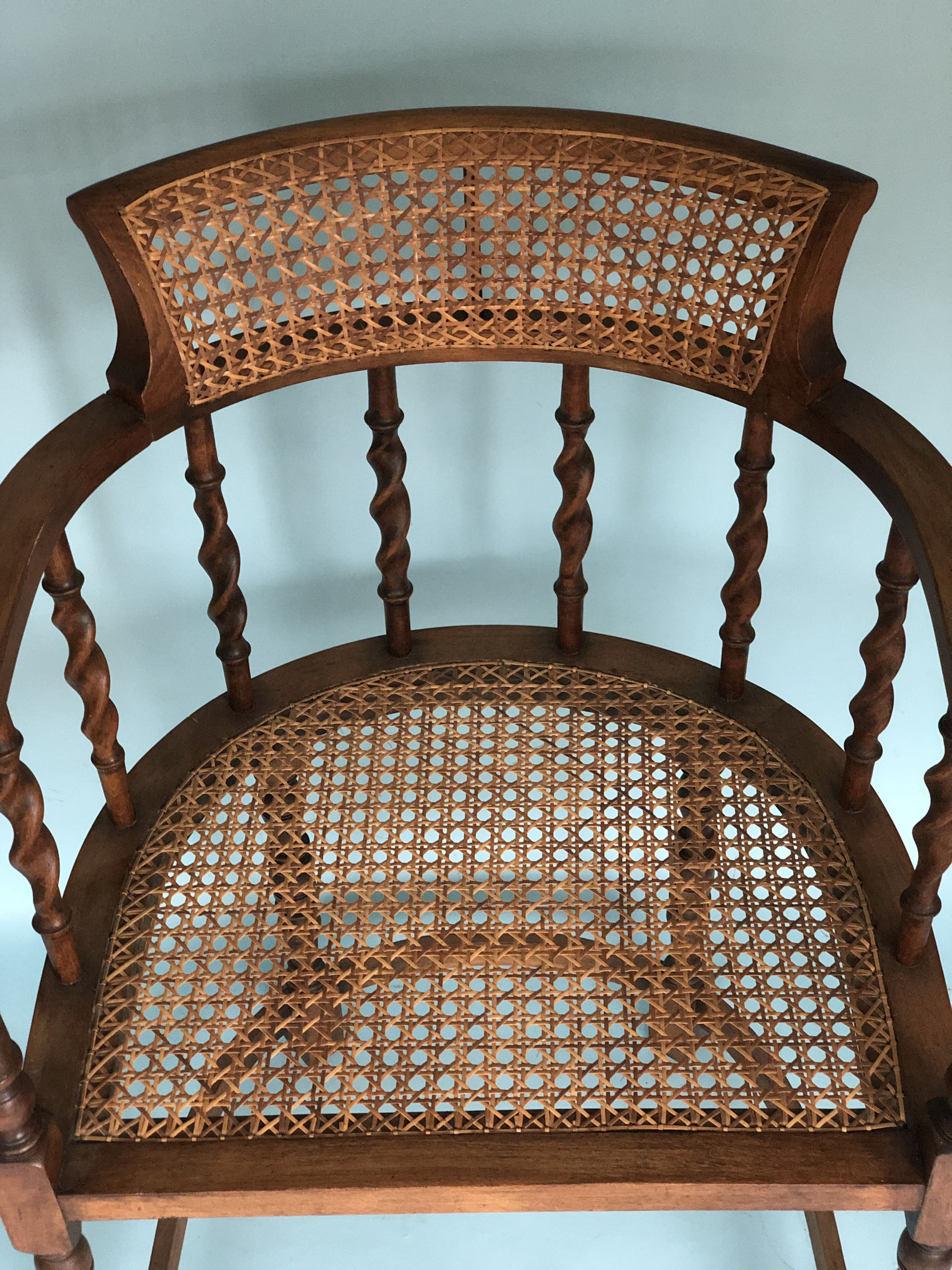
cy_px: 635
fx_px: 1907
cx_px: 476
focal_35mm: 52
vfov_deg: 36.8
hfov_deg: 28.0
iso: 160
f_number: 2.4
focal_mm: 6
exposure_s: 1/15
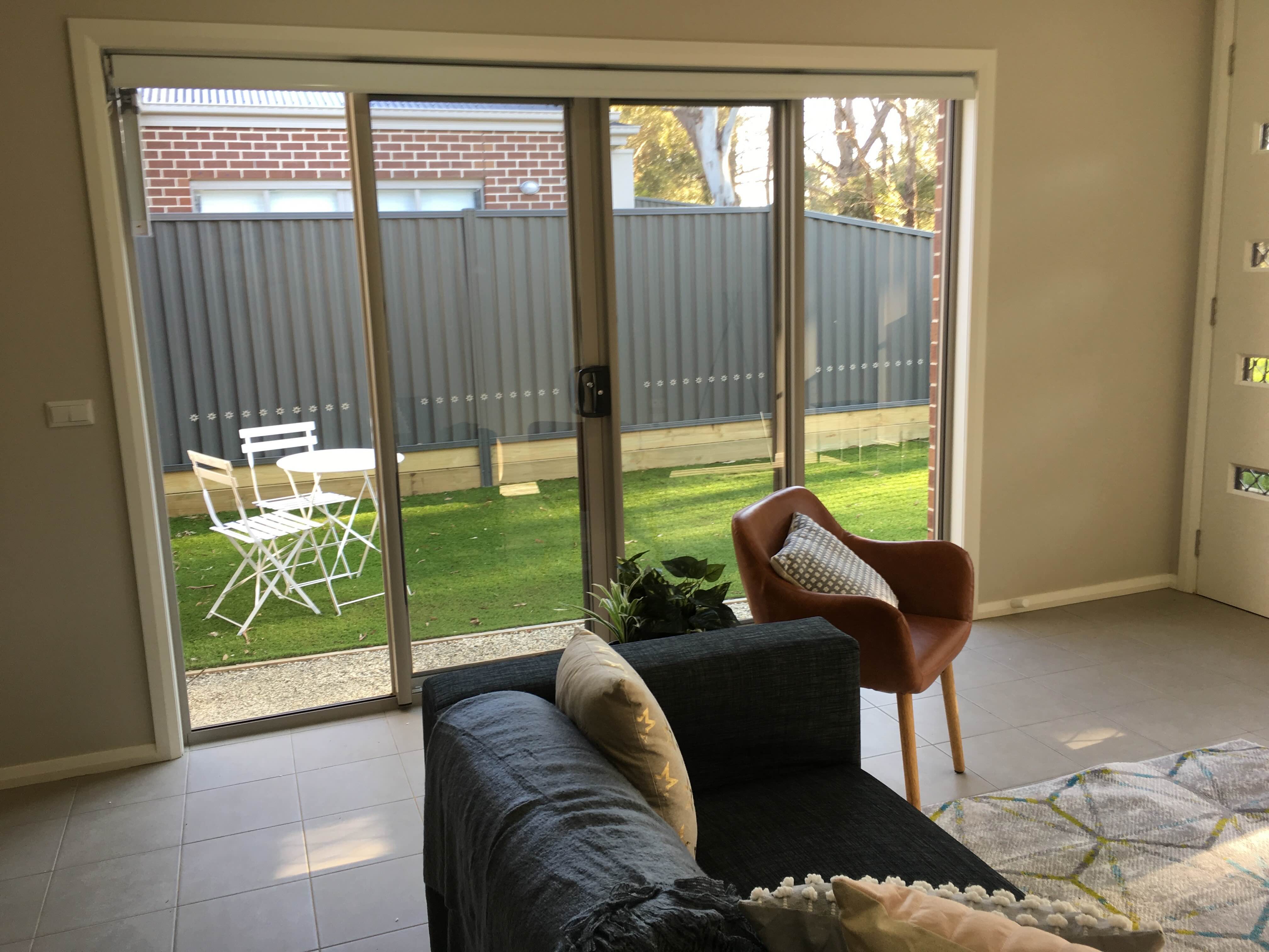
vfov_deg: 48.2
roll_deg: +1.6
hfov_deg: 61.7
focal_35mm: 29
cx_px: 634
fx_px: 1063
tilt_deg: -10.4
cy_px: 476
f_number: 2.2
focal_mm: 4.15
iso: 25
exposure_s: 1/50
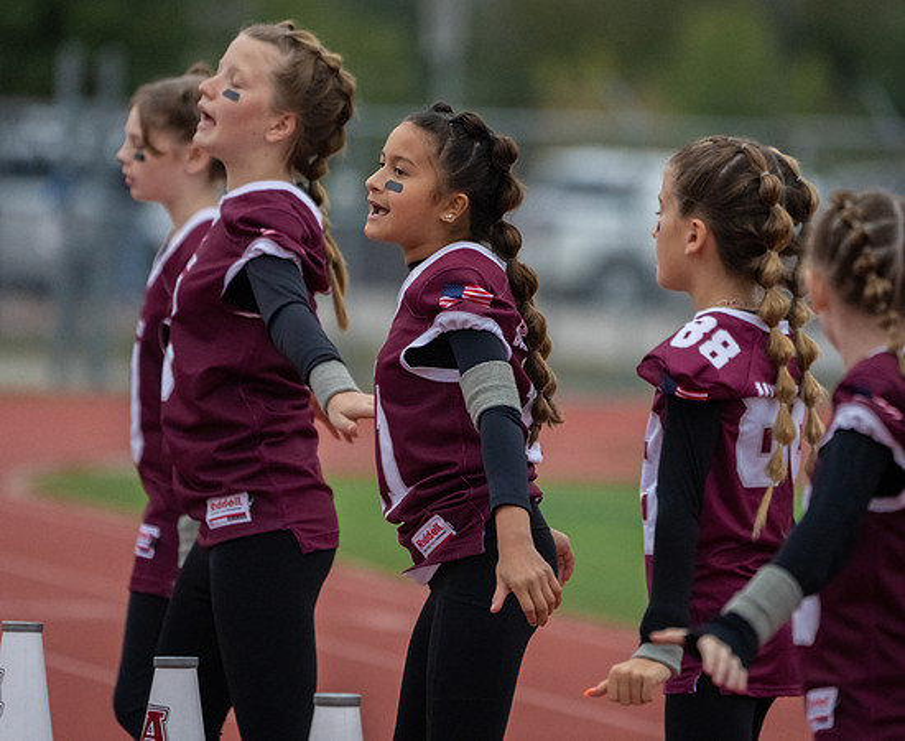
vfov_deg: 2.8
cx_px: 494
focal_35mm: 560
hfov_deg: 3.4
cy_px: 287
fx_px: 15129
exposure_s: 1/1000
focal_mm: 400
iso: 5000
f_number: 5.6
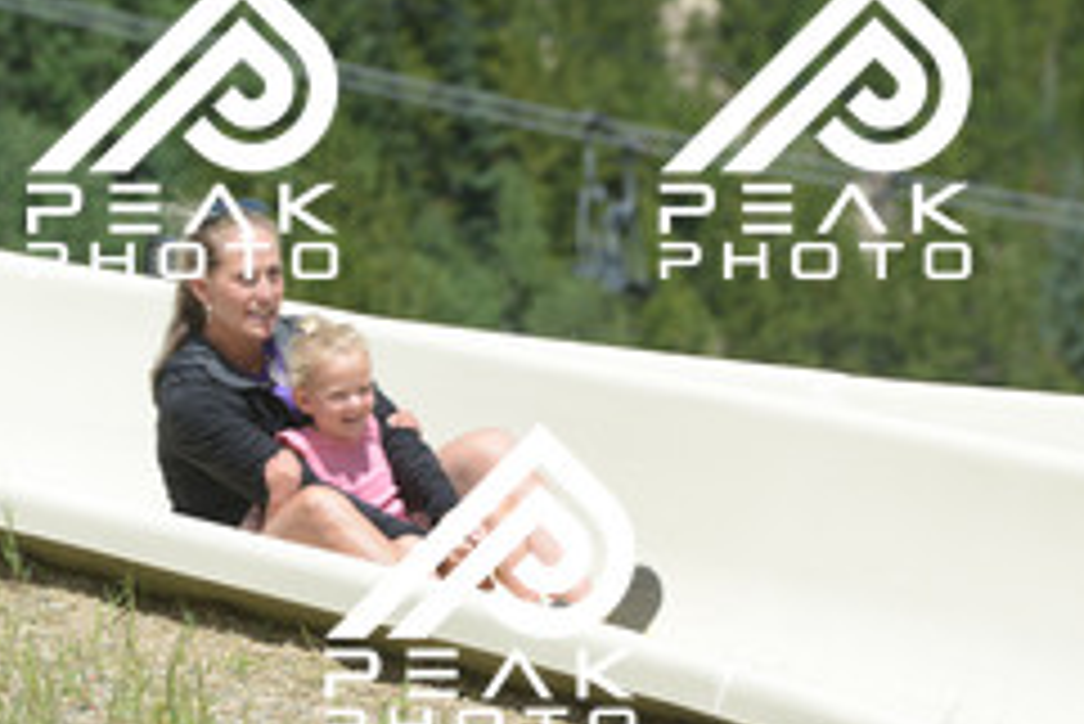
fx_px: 9731
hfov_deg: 6.4
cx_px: 499
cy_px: 555
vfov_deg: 4.3
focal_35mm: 323
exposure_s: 1/640
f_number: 6.3
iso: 200
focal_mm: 195
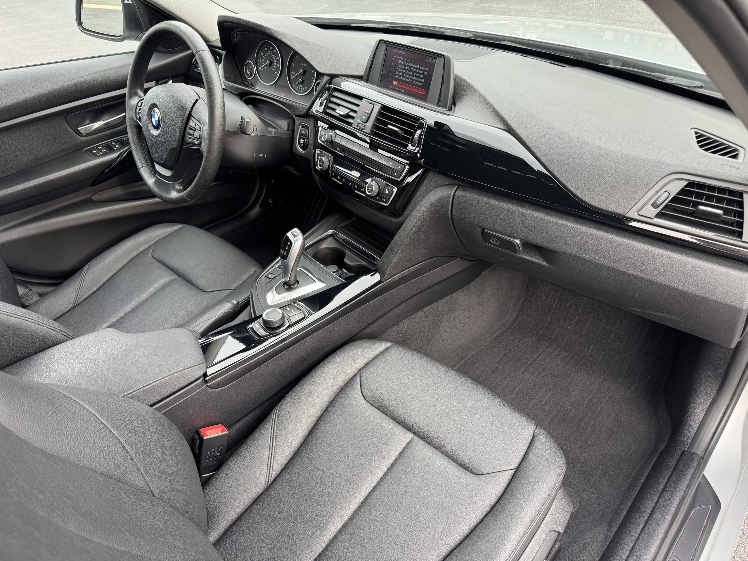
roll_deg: -0.1
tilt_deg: -37.4
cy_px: 280
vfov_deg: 56.8
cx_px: 374
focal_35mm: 24
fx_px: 519
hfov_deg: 71.6
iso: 125
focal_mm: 6.76
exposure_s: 1/121
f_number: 1.78
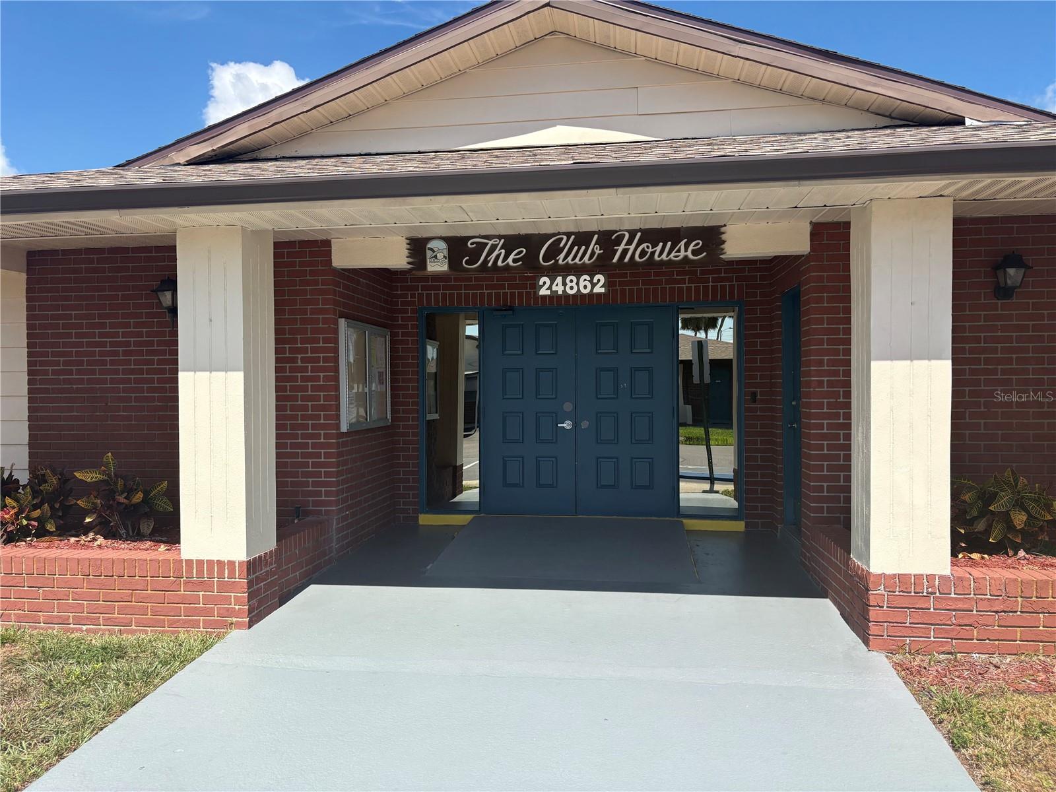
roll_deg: +0.0
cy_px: 396
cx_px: 528
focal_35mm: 26
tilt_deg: -0.7
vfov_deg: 53.1
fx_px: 793
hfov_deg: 67.3
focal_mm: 5.96
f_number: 1.6
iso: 50
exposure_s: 1/2747
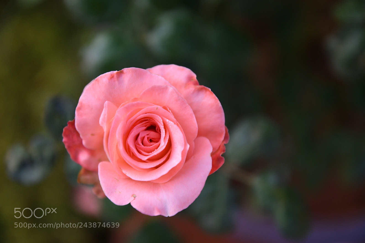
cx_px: 182
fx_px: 882
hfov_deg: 23.4
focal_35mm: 87
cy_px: 122
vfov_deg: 15.7
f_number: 4
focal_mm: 58
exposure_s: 1/800
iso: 400
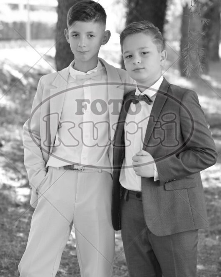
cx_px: 111
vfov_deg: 15.4
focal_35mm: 125
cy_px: 126
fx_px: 1023
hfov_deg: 12.3
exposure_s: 1/160
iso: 640
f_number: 5.6
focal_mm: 110
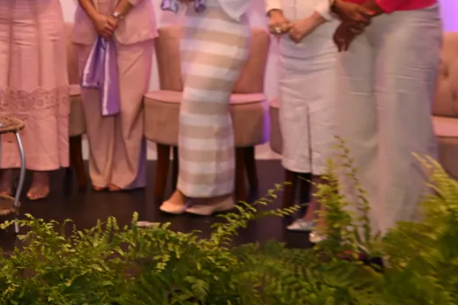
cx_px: -65
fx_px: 1030
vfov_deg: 16.4
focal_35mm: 81
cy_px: -28
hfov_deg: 23.3
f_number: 3.5
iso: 2000
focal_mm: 35
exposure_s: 1/200
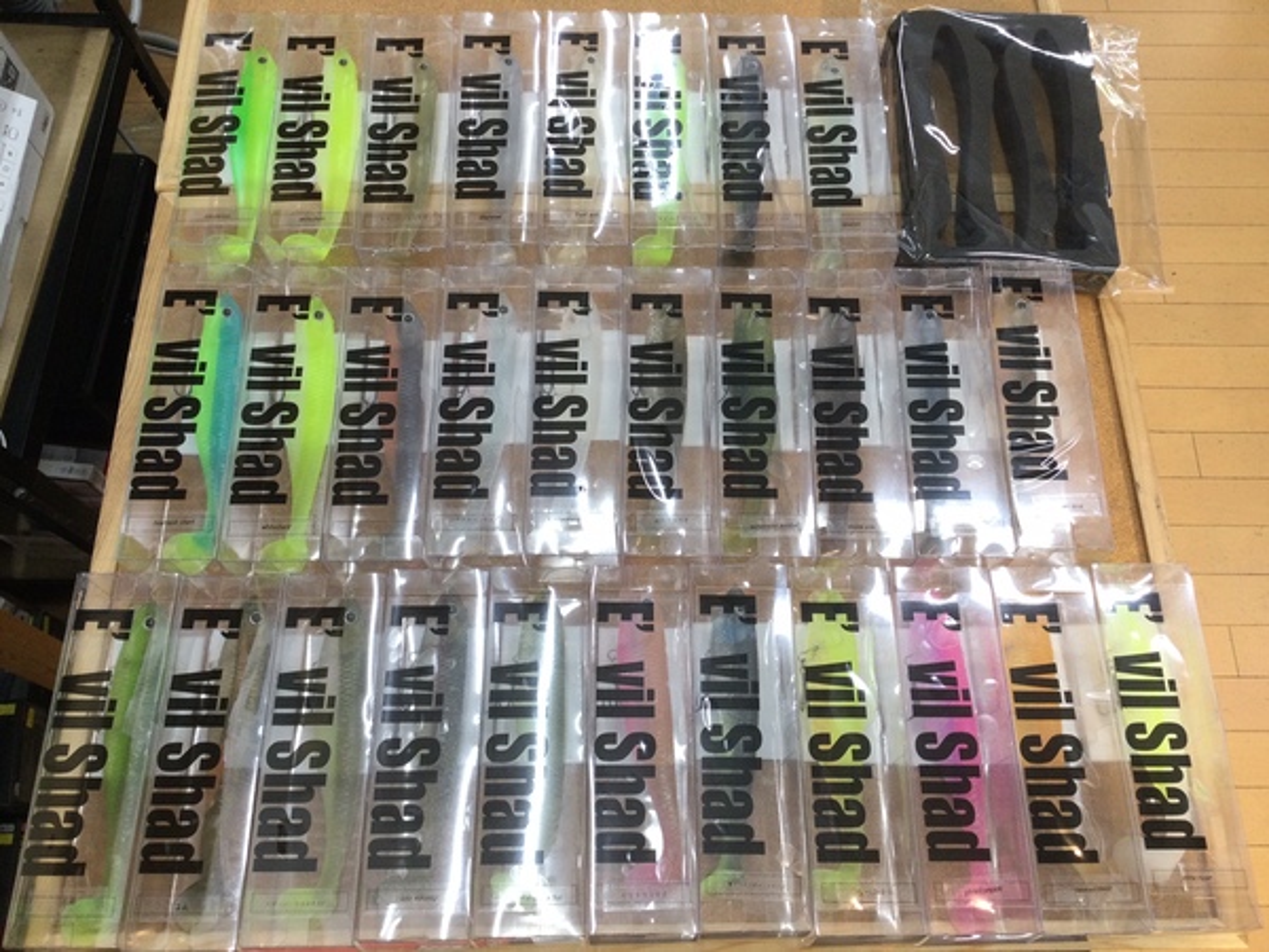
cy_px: 476
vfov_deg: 45.4
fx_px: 1136
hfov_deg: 58.4
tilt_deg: -68.4
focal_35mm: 31
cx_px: 634
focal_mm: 3.3
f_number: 2.4
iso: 25
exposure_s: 1/30
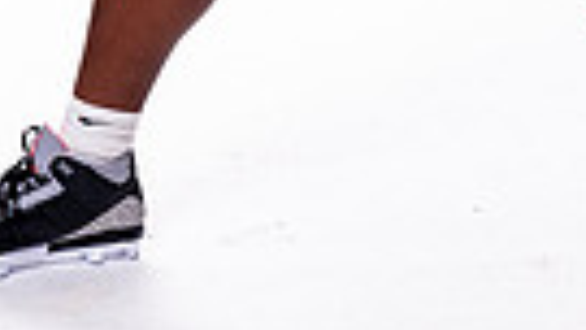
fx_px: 3575
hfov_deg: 9.4
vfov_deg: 5.1
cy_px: -543
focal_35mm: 230
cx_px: 326
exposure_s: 1/250
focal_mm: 66
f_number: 8
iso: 400
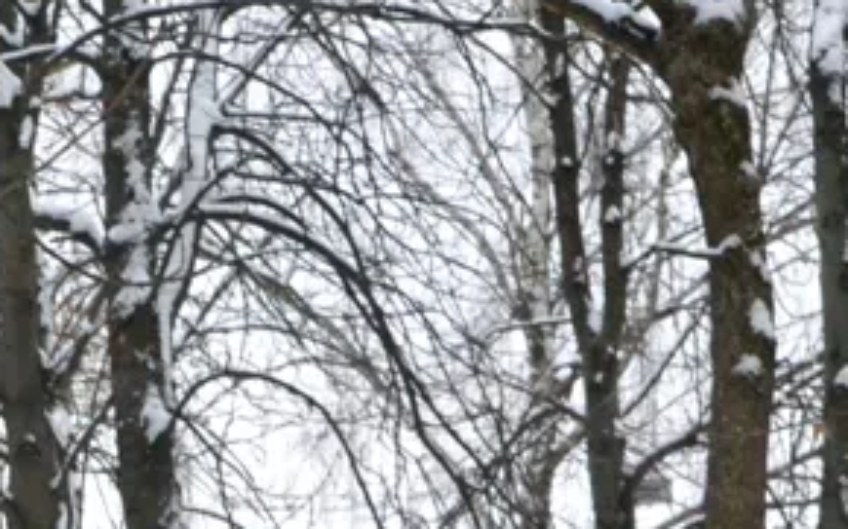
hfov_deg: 12.9
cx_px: 216
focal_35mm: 162
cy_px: 981
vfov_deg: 7.8
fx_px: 3742
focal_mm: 30
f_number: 9
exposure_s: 1/320
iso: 3200
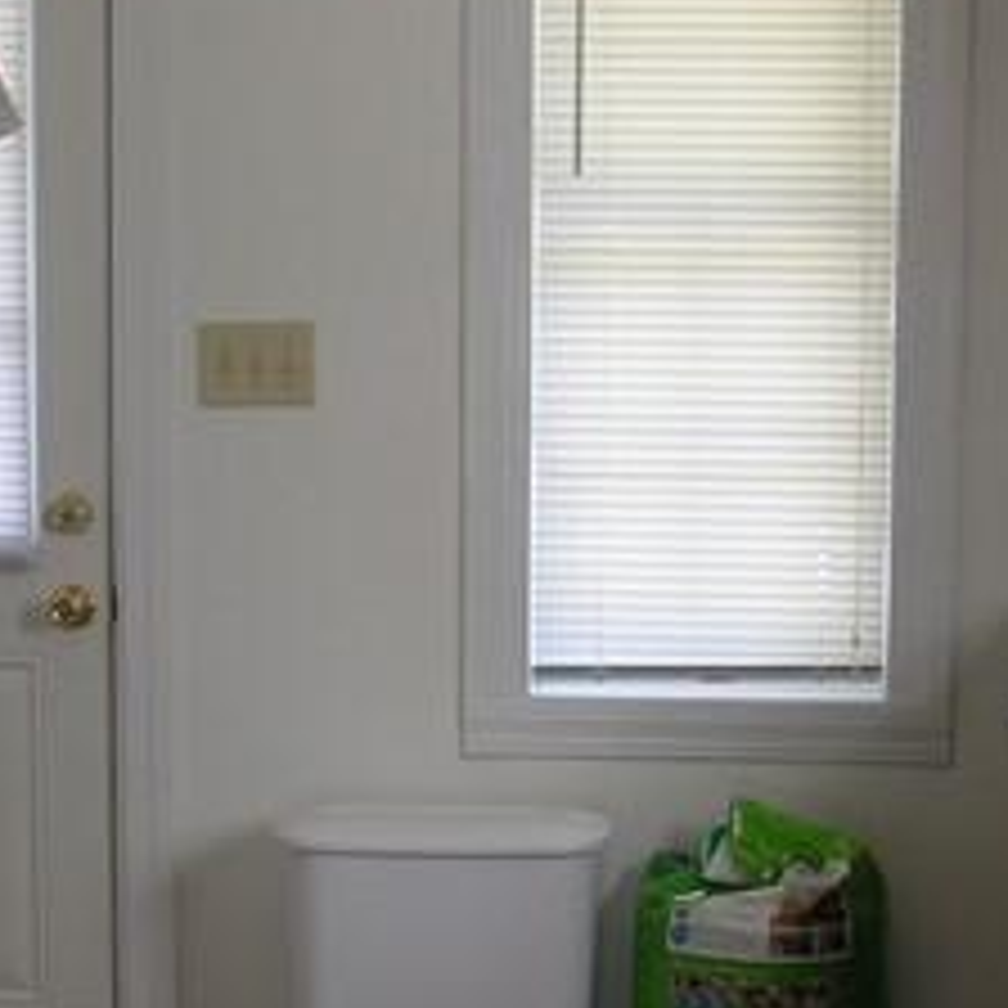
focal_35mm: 96
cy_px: 729
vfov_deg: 18.0
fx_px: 3163
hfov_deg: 18.0
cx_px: 243
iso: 50
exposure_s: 1/38.5
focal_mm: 5.8
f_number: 2.8
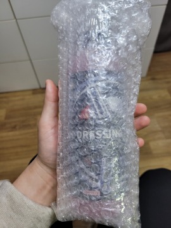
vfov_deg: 67.3
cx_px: 86
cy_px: 114
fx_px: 171
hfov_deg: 53.1
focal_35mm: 26
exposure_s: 1/59
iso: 160
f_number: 1.8
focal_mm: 5.4
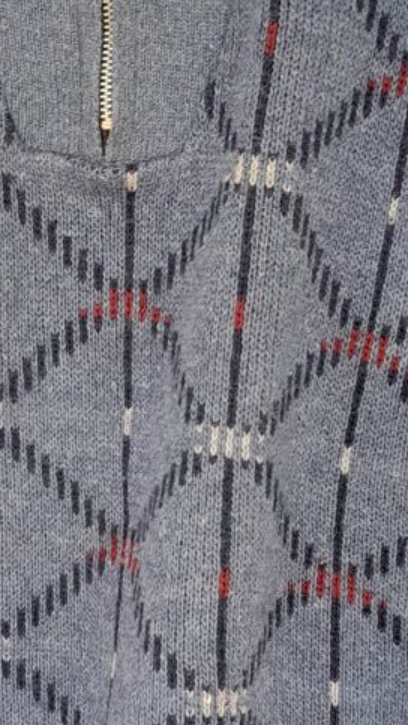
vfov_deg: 26.2
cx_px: 105
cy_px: 401
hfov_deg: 14.9
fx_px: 1559
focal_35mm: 81
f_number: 1.8
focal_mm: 4
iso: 40
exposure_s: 1/50
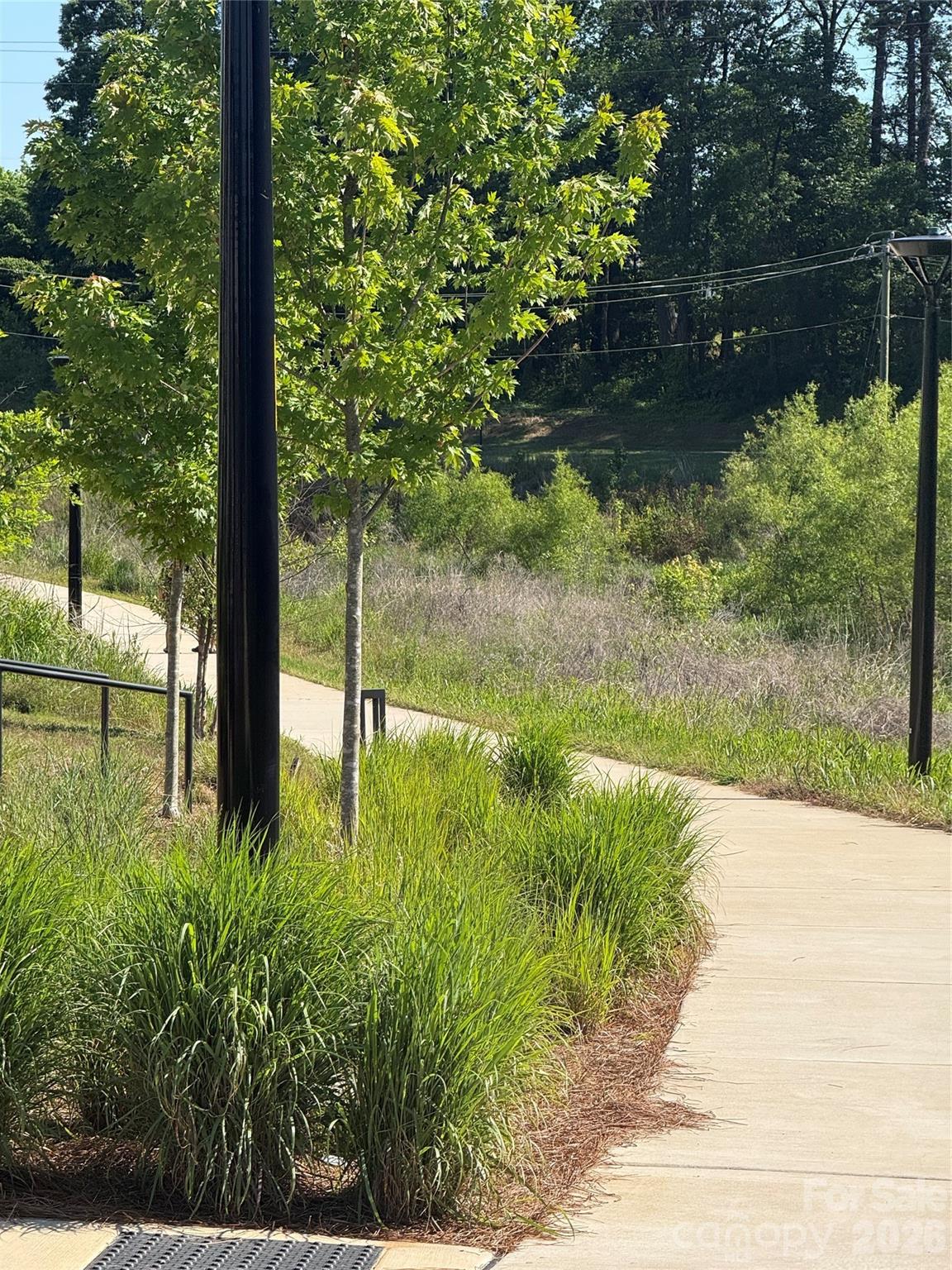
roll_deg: -0.8
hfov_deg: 12.3
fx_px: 4400
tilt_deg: -2.4
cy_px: 635
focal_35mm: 120
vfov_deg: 16.4
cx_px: 476
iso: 50
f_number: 2.8
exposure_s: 1/914
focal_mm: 15.66
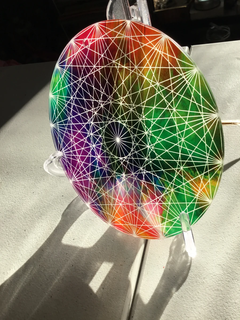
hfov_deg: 45.4
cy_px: 160
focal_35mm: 31
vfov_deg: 58.4
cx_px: 120
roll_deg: +22.5
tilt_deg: -44.7
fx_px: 287
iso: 25
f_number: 2.4
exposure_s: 1/696
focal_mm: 3.3
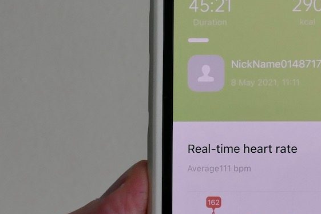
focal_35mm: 157
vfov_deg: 8.7
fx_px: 1400
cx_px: 306
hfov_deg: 12.9
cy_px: 216
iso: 400
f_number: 6.3
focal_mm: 16
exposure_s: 1/80
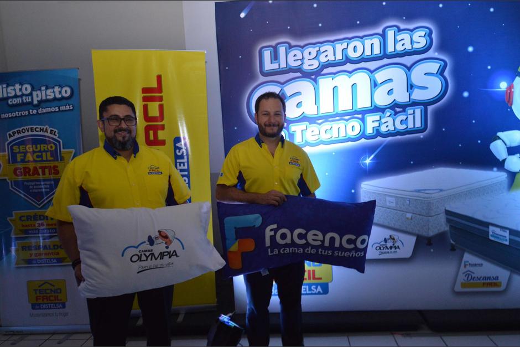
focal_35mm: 24
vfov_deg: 53.2
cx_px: 260
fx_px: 347
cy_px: 174
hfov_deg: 73.7
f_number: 4
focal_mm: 16
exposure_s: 1/60
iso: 1100
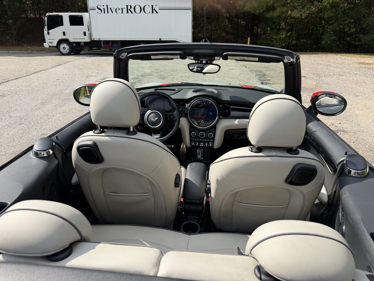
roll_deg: +1.0
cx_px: 187
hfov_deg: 71.6
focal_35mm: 24
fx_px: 259
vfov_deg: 56.8
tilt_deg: -23.2
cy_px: 140
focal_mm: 6.76
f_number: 1.78
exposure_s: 1/2907
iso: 80
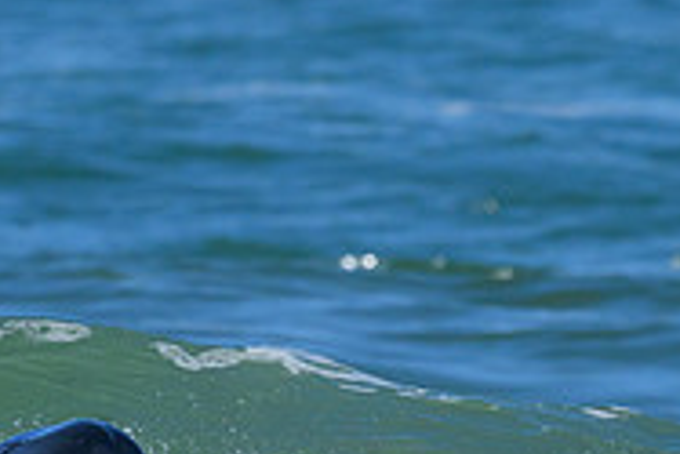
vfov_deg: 0.4
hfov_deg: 0.6
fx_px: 65745
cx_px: 200
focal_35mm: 3478
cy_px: 597
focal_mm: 1120
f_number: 9
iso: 1800
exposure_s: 1/4000
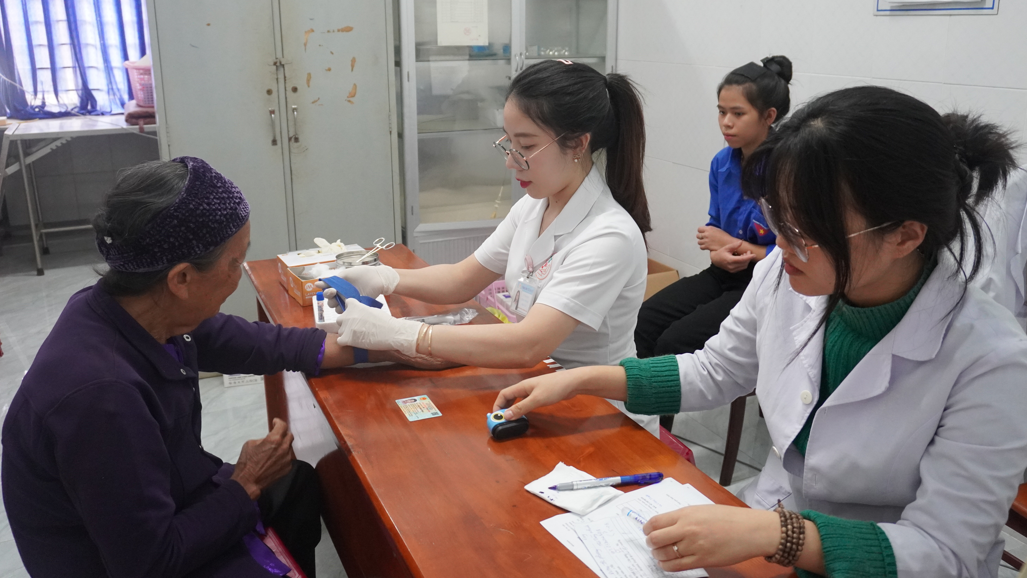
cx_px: 520
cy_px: 243
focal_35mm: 32
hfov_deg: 61.0
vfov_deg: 36.6
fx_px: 871
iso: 2500
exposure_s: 1/160
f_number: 4
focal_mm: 20
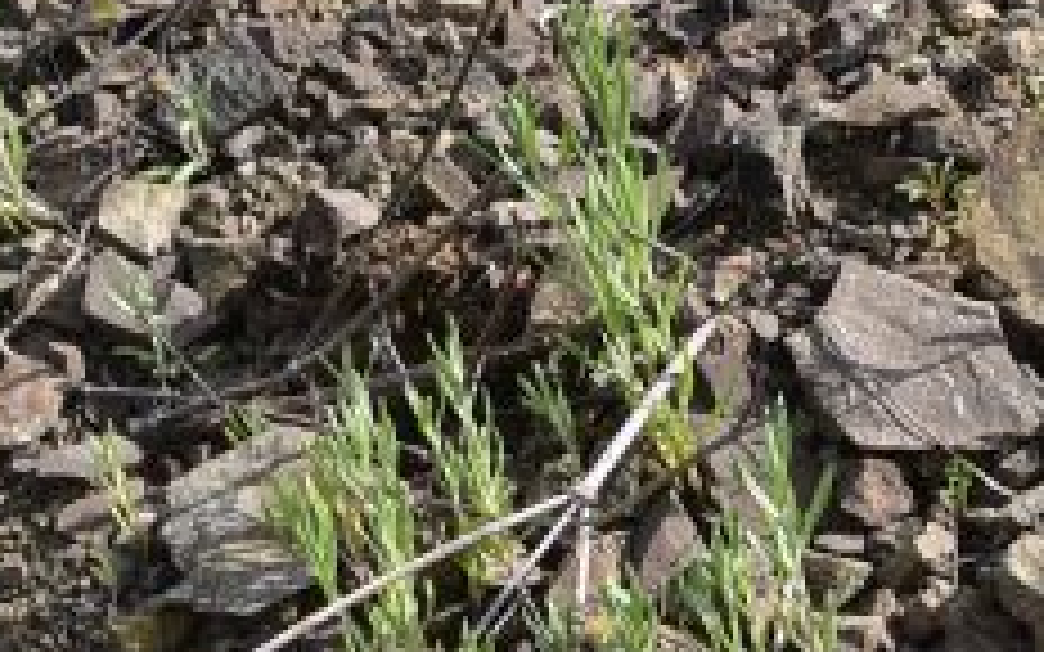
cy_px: 875
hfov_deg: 10.1
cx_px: 2430
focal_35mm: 183
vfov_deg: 7.1
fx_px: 5207
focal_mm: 32
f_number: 11
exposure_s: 1/125
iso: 125
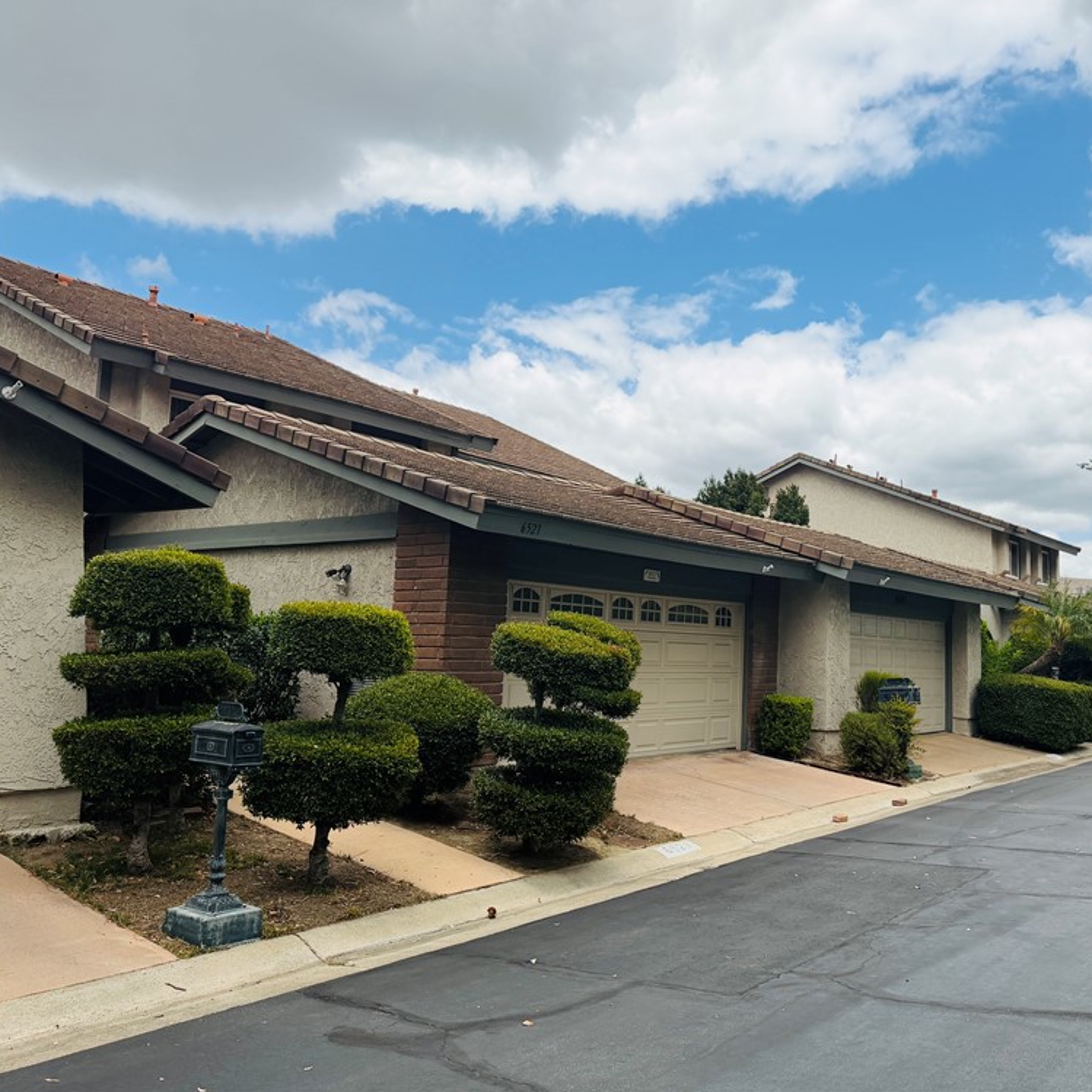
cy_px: 534
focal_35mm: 29
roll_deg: -1.0
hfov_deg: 54.4
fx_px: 1035
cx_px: 736
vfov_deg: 55.6
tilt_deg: +6.4
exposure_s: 1/2611
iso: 100
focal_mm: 6.76
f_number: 1.78
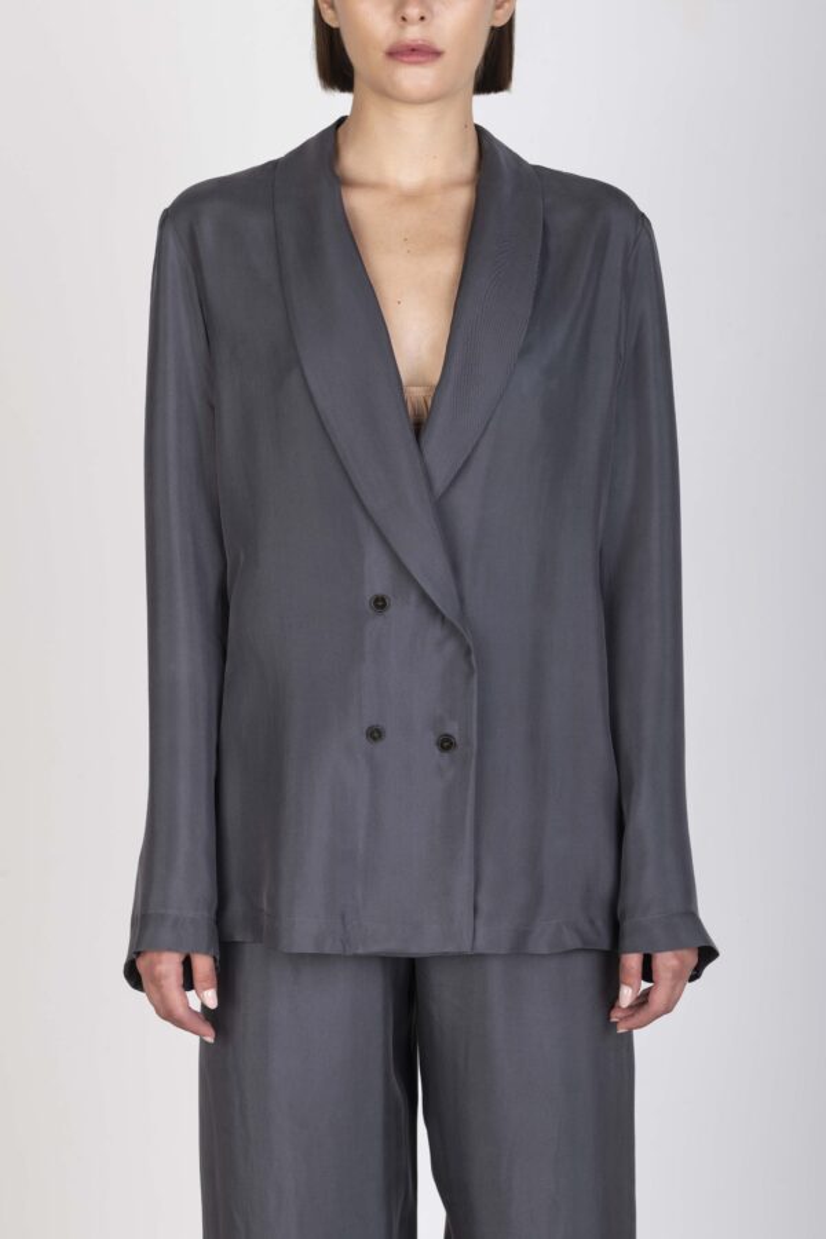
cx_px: 413
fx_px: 2409
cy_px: 620
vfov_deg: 28.8
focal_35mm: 70
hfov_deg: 19.5
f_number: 11
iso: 100
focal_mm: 70
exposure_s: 1/160
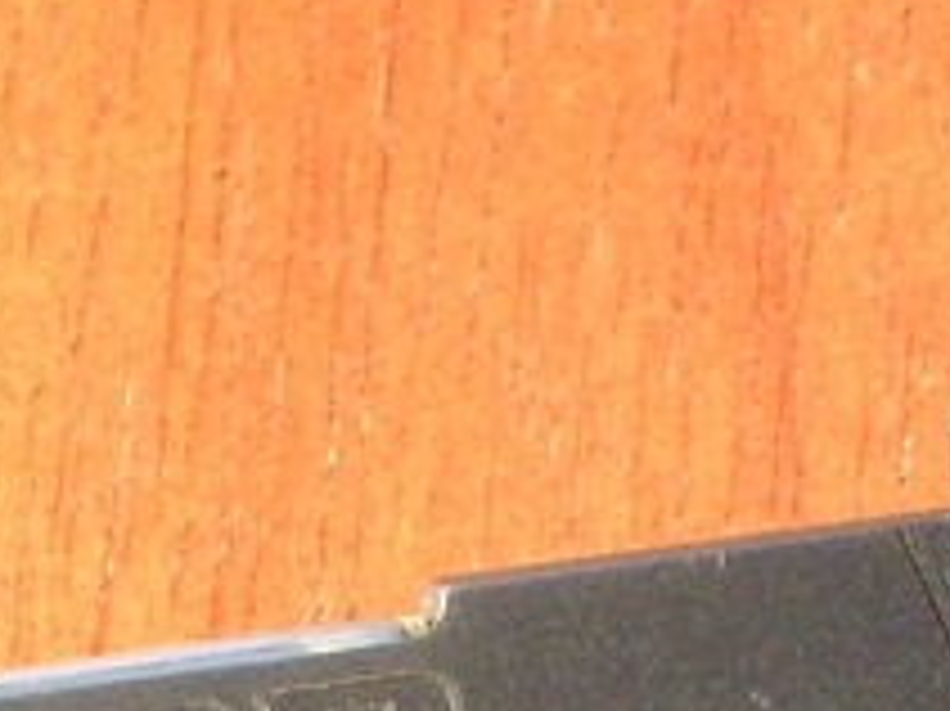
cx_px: 653
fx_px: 11246
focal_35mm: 410
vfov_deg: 3.6
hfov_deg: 4.8
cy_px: 1494
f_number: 3.9
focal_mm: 12
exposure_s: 1/60
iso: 160
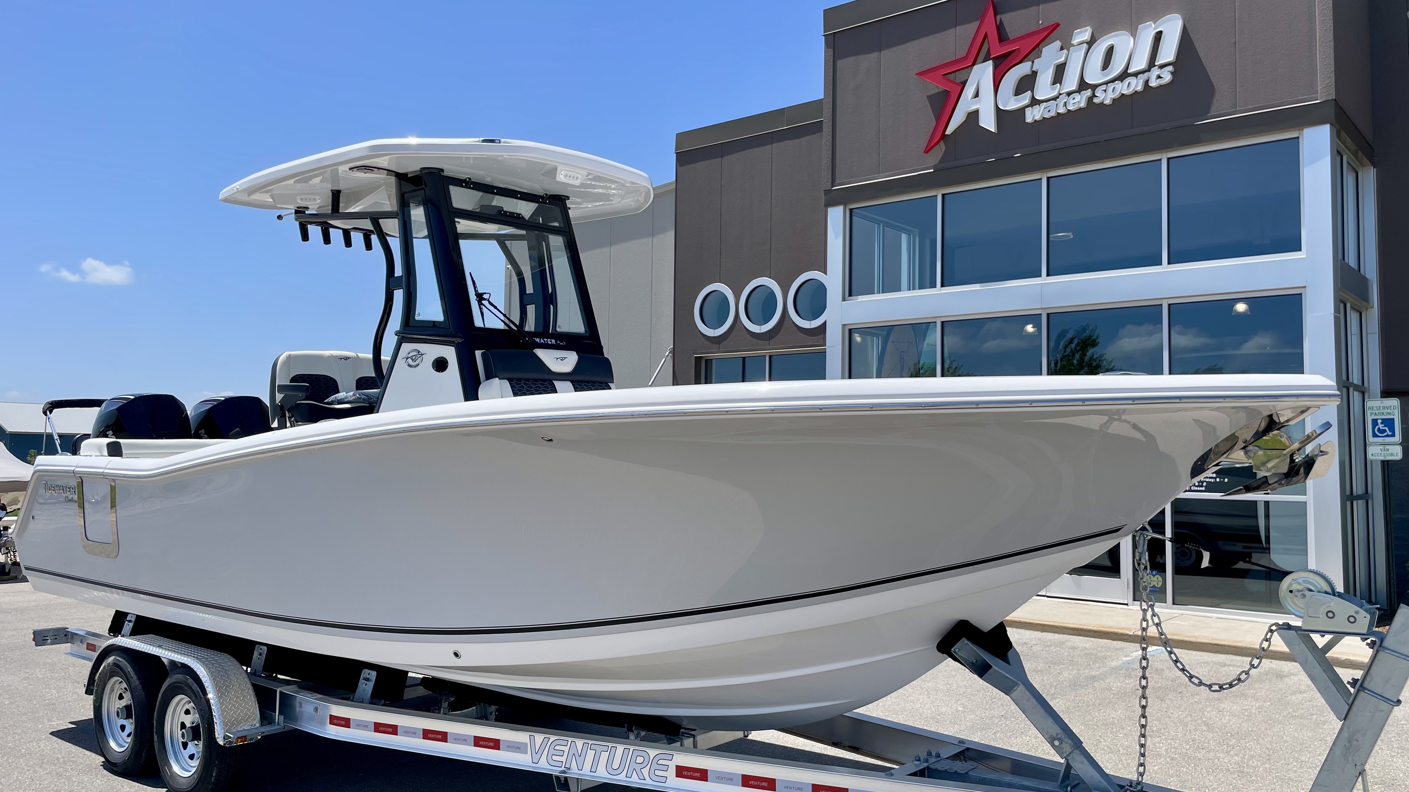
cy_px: 400
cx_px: 708
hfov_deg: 66.1
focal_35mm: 29
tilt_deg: +3.8
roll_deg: -0.6
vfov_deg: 40.2
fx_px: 1083
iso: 32
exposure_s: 1/3401
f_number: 1.6
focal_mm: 4.2
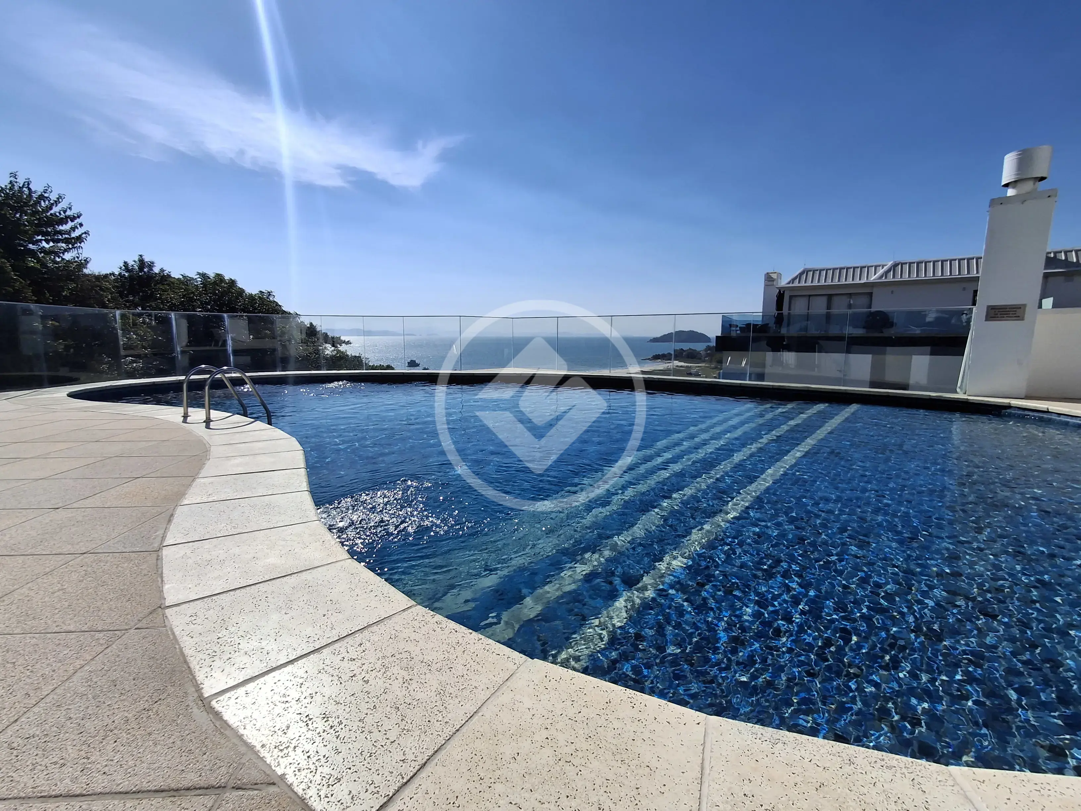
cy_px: 406
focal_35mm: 16
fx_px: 500
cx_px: 540
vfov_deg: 78.1
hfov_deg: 94.5
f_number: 2.2
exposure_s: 1/3774
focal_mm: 1.64
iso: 40
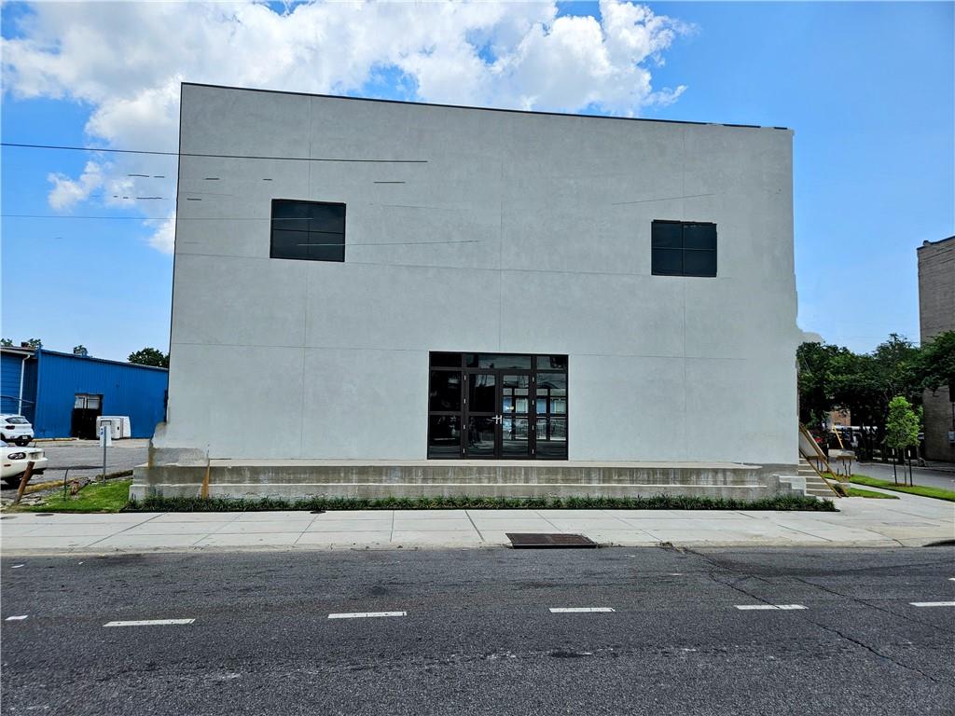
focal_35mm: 23
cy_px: 358
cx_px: 478
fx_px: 635
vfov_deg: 58.9
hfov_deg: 73.9
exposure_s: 1/2145
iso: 25
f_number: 1.8
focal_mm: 5.4
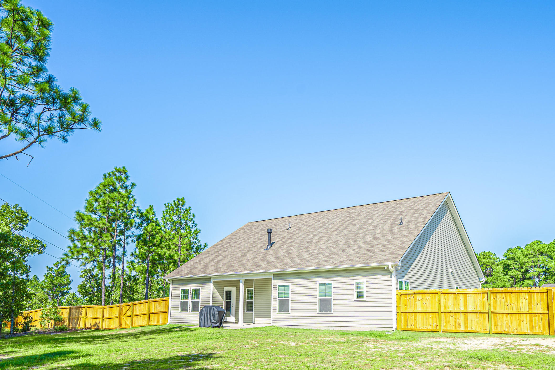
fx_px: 416
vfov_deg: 47.3
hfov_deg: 66.0
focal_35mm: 27
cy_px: 240
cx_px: 358
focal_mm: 19
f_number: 7.1
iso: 50
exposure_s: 1/80
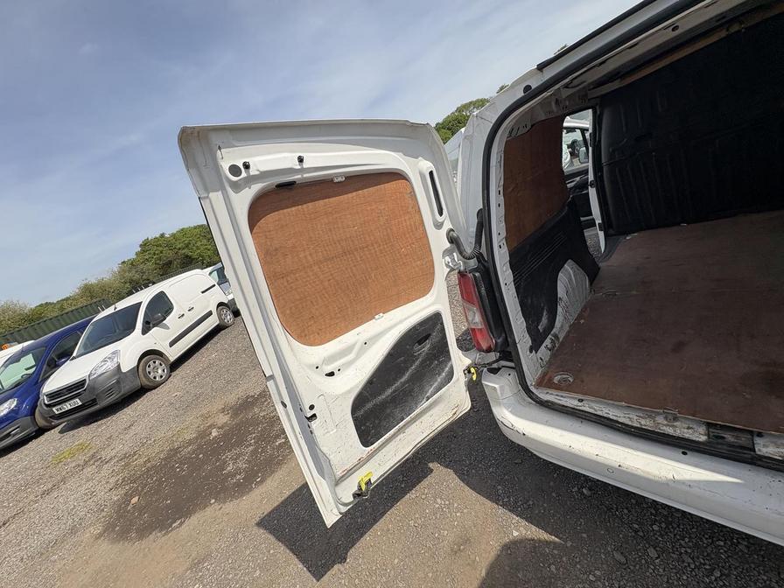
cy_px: 294
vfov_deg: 85.7
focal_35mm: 14
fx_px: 317
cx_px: 392
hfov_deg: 102.1
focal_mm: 2.22
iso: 40
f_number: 2.2
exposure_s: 1/879
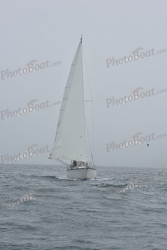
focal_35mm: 98
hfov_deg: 14.0
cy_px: 125
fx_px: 681
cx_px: 84
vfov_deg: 20.8
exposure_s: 1/800
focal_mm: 98
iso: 250
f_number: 11
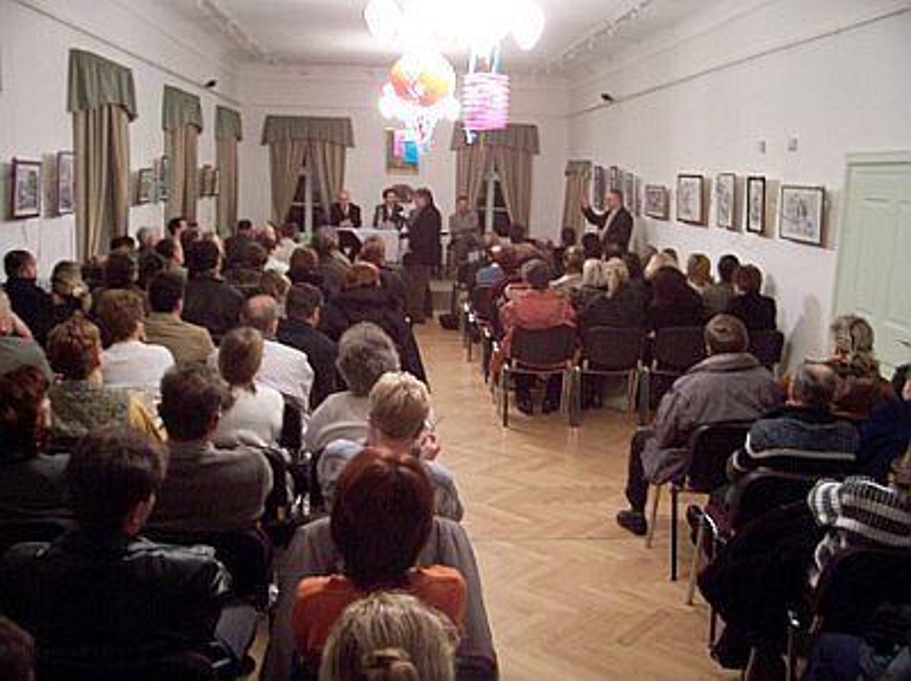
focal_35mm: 34
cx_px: 456
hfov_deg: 54.0
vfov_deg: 41.7
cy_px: 340
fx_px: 894
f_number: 2.7
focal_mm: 5.6
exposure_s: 1/8
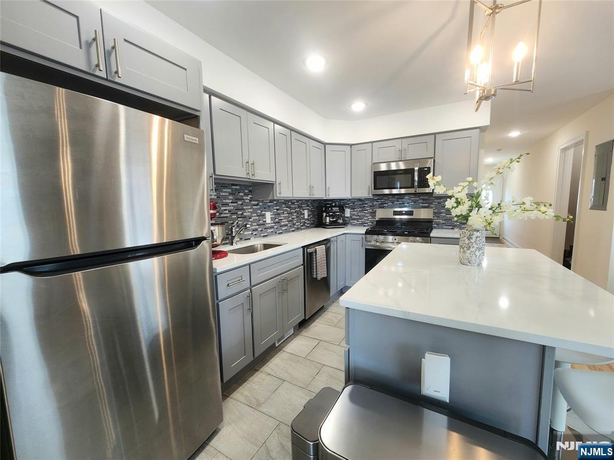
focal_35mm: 13
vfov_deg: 89.9
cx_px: 307
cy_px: 230
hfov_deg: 106.2
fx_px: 231
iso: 125
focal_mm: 2.2
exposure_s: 1/60.2
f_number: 2.2
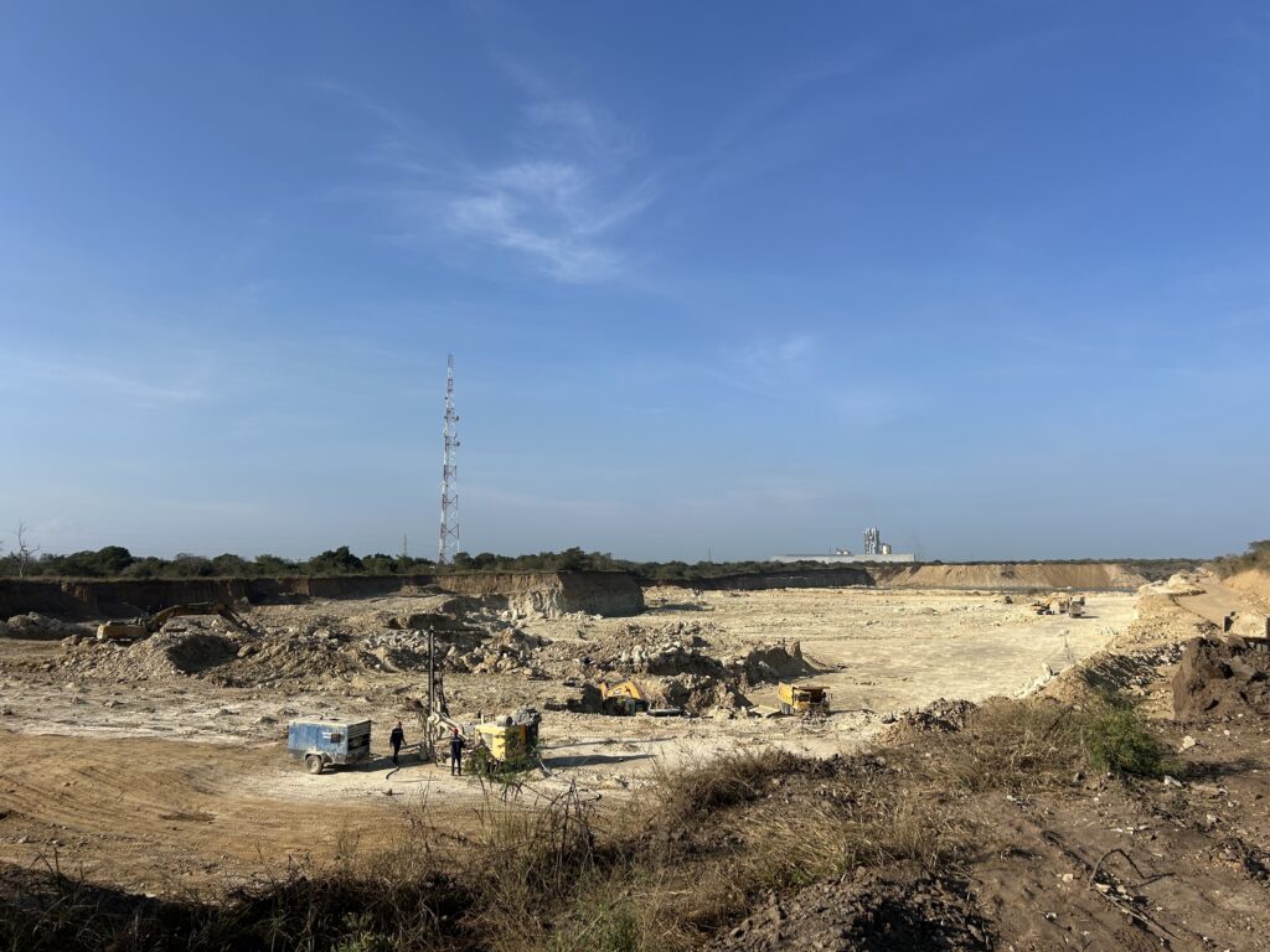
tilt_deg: +5.3
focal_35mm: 26
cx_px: 635
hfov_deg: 67.3
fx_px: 954
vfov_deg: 53.1
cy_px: 476
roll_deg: -0.2
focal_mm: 5.7
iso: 50
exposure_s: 1/5076
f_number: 1.5
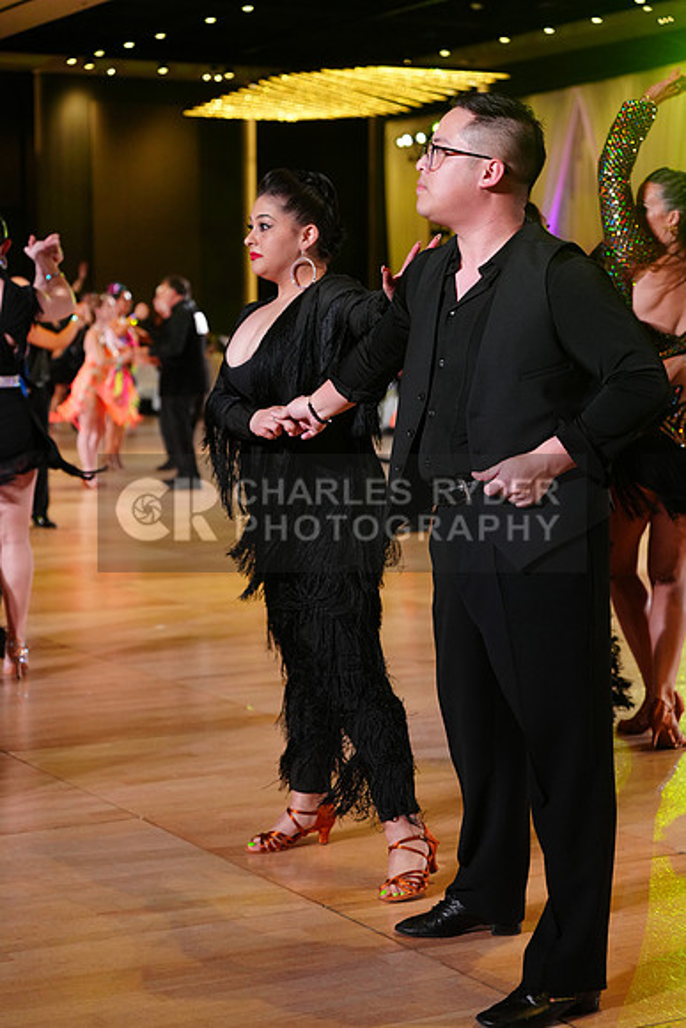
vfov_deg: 28.8
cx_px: 343
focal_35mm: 70
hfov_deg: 19.5
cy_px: 514
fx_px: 1999
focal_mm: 70
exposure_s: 1/400
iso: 2500
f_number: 4
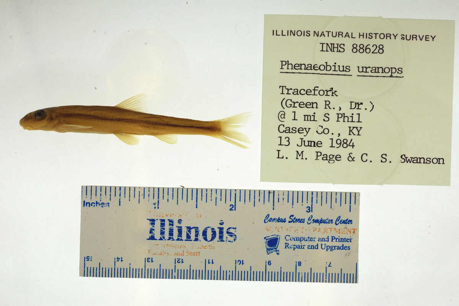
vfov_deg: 22.6
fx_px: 765
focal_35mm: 60
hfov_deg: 33.4
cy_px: 153
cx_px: 230
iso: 100
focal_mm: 60
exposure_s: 1/200
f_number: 10
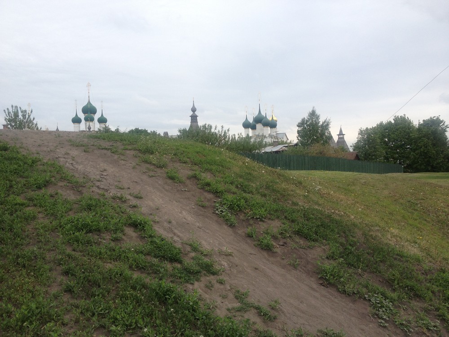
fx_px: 454
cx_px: 224
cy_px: 168
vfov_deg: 40.7
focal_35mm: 35
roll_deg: +0.3
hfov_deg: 52.6
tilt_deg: -1.3
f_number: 2.4
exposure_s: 1/1314
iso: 50
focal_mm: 4.28
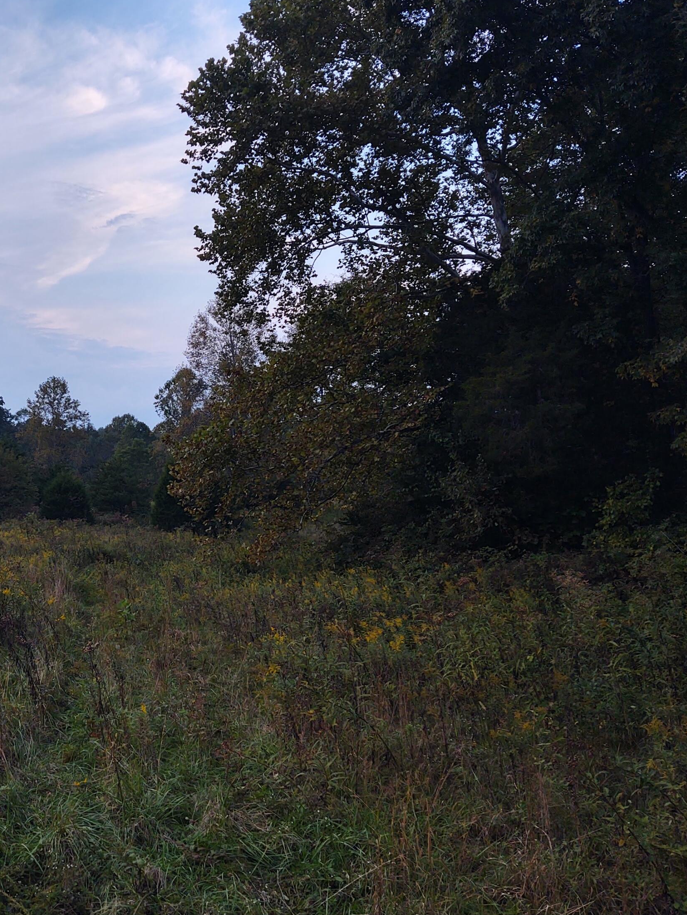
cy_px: 459
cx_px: 138
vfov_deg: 50.1
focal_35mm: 37
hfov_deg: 37.3
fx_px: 979
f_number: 1.7
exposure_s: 1/615
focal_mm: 4.75
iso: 100
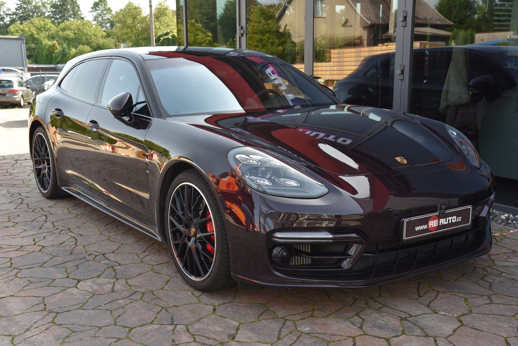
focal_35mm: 44
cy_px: 173
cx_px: 259
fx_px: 633
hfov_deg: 44.5
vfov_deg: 30.6
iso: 500
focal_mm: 44
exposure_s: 1/200
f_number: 7.1
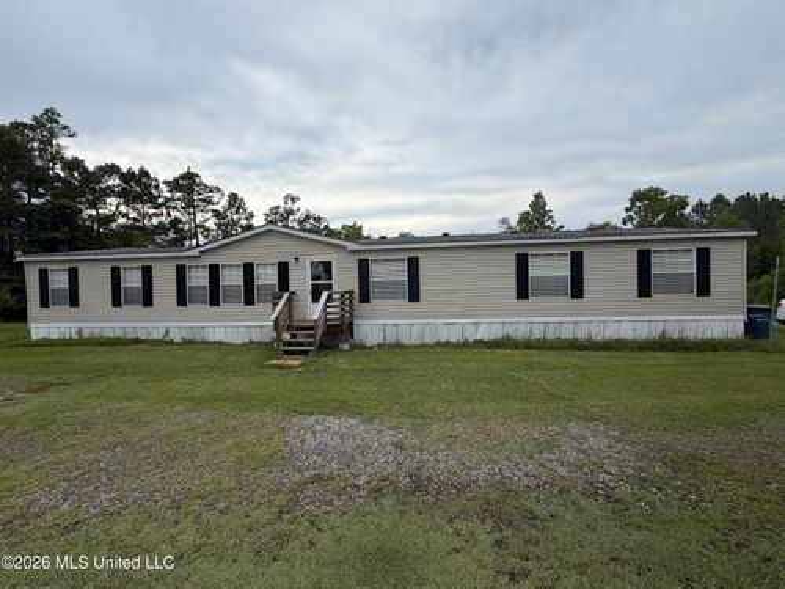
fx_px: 317
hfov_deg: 102.1
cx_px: 392
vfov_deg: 85.7
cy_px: 294
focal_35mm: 14
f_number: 2.2
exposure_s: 1/770
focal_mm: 2.22
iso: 25
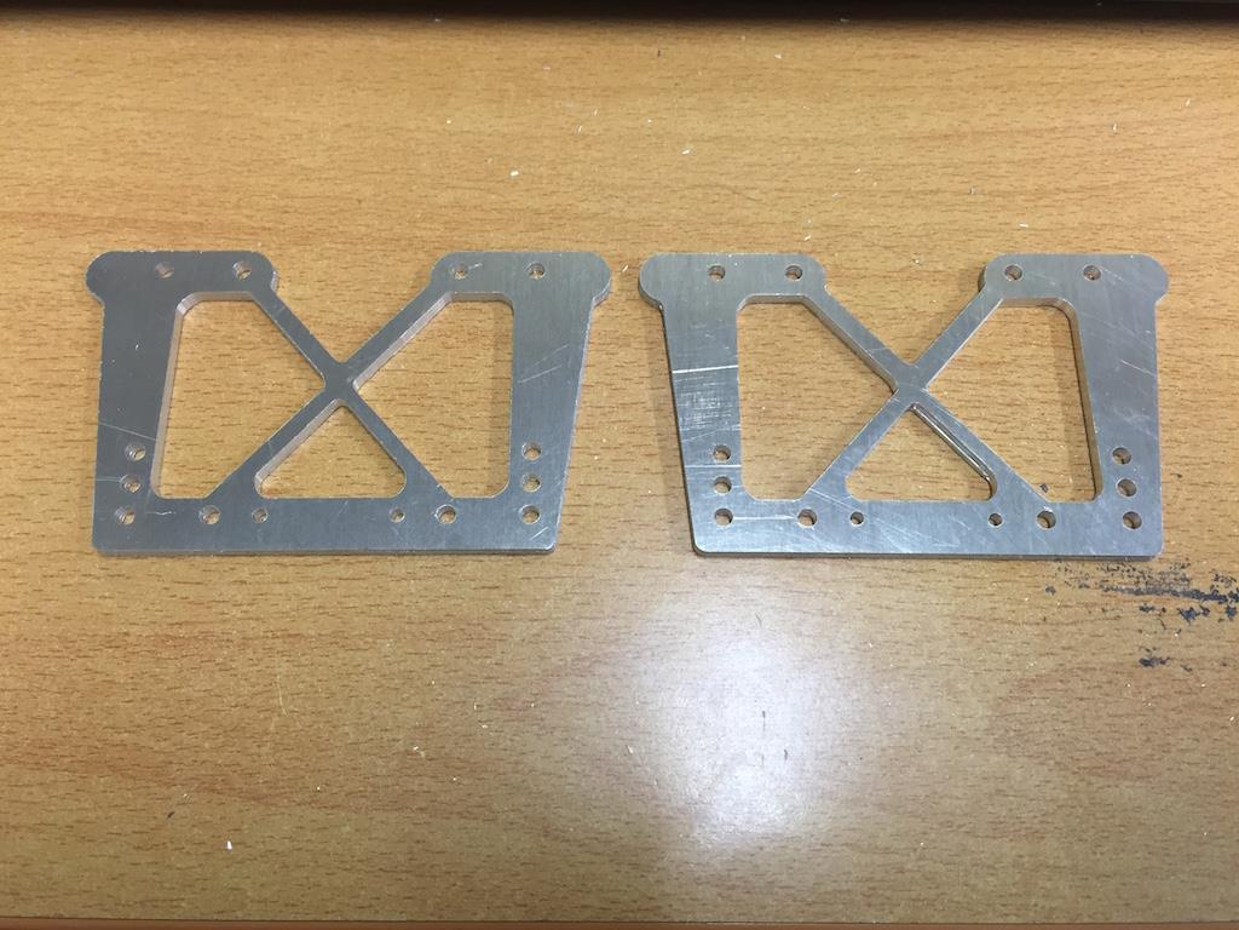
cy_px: 465
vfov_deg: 48.2
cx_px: 620
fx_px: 1038
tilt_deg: -70.5
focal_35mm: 29
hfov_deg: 61.7
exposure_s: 1/33
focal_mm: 4.15
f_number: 2.2
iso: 100
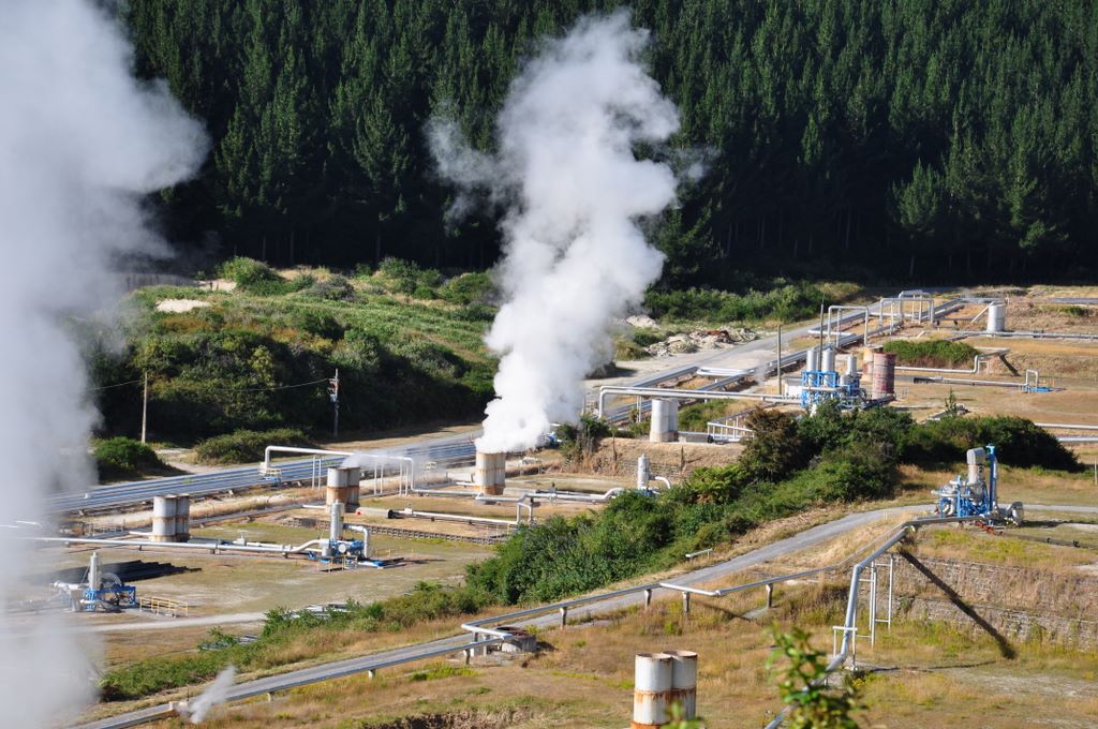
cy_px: 364
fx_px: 4112
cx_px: 549
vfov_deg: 10.1
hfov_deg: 15.2
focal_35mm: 135
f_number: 10
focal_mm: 90
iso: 200
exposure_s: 1/320
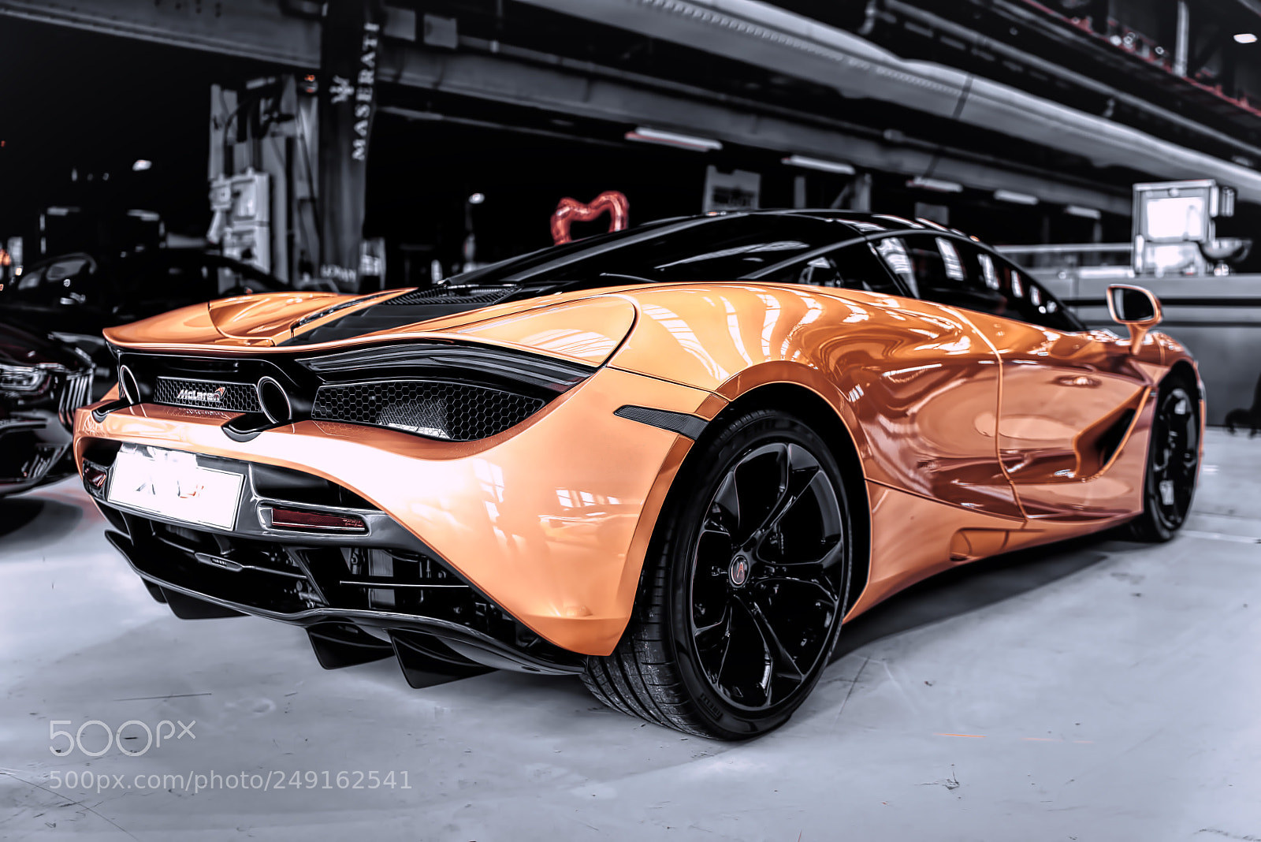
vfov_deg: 37.9
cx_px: 630
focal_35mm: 35
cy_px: 421
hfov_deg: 54.4
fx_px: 1226
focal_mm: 35
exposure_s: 1/40
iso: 100
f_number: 2
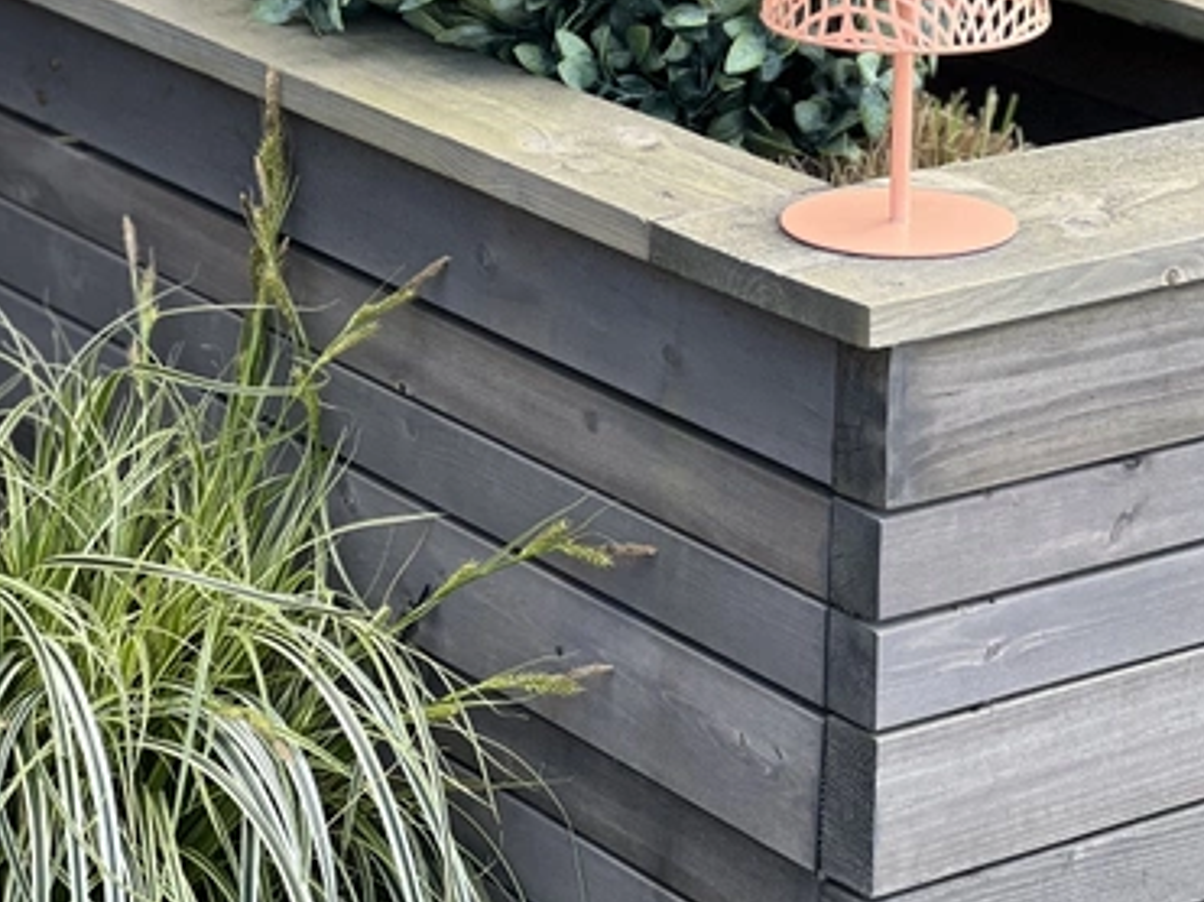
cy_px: 130
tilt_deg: -13.7
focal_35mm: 133
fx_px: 4624
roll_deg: -2.0
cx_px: 643
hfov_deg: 14.8
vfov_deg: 11.1
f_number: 2.8
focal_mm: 9
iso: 80
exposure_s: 1/121
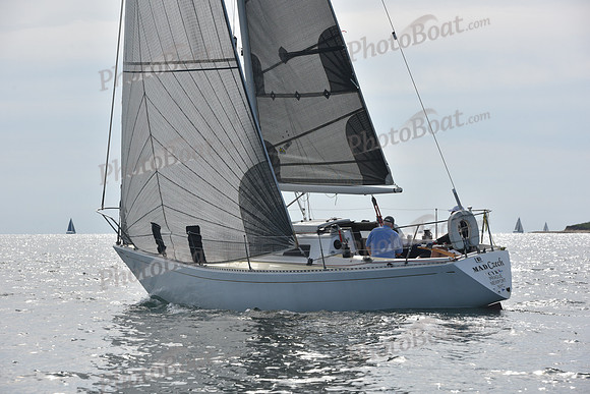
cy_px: 197
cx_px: 295
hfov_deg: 14.7
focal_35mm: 140
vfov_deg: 9.8
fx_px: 2295
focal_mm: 140
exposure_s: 1/1250
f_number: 10
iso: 320
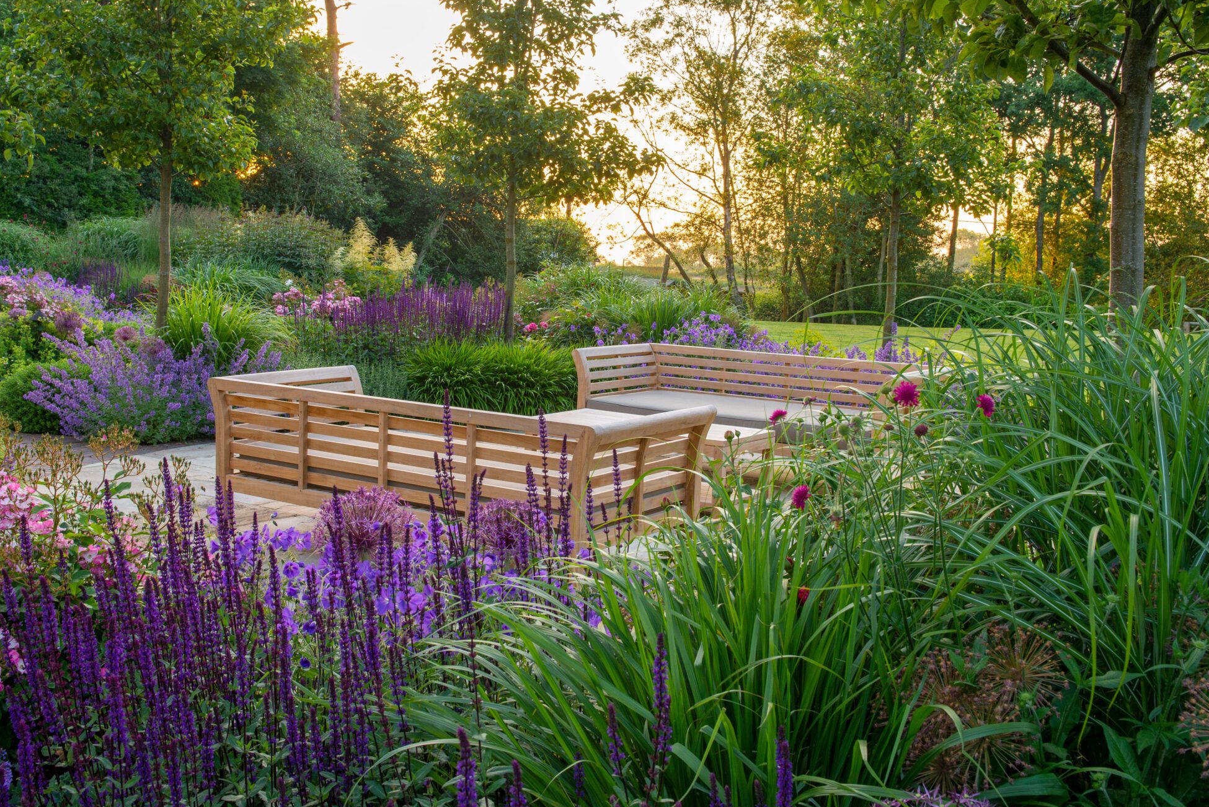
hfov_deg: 46.3
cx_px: 556
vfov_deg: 31.9
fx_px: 1411
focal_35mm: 42
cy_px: 368
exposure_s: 1/8
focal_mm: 32
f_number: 11
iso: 200
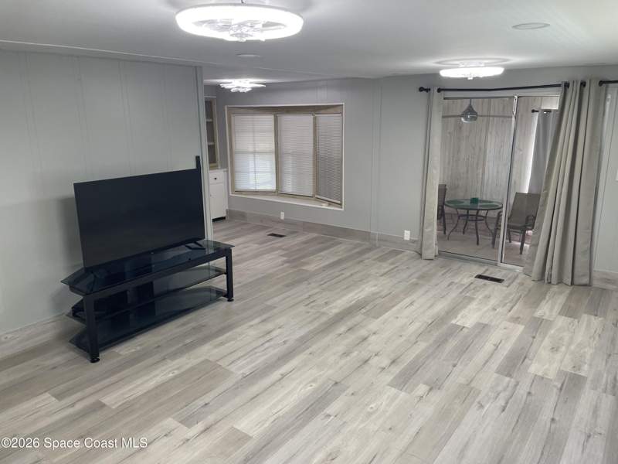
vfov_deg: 53.1
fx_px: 464
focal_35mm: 26
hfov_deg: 67.3
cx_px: 309
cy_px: 232
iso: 100
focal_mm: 4.2
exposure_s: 1/120
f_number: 1.6
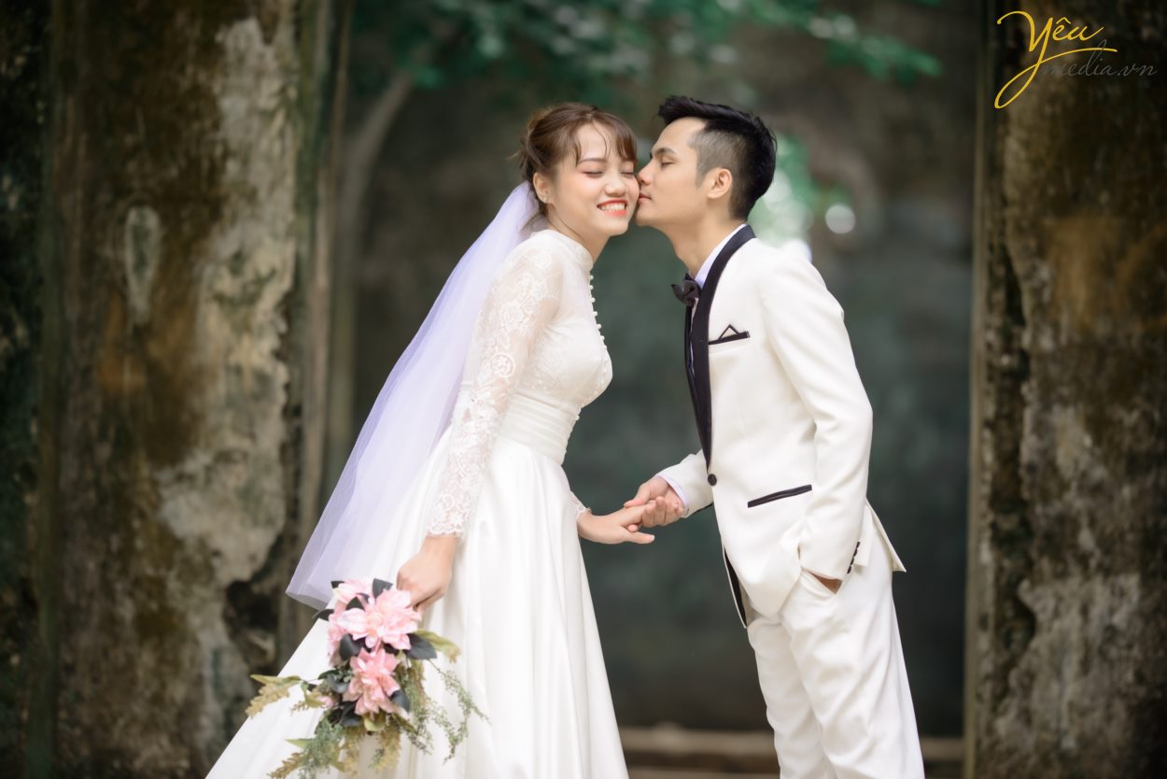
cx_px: 584
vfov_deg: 10.2
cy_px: 390
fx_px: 4377
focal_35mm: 135
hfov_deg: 15.2
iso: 160
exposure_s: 1/125
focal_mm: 135
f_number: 2
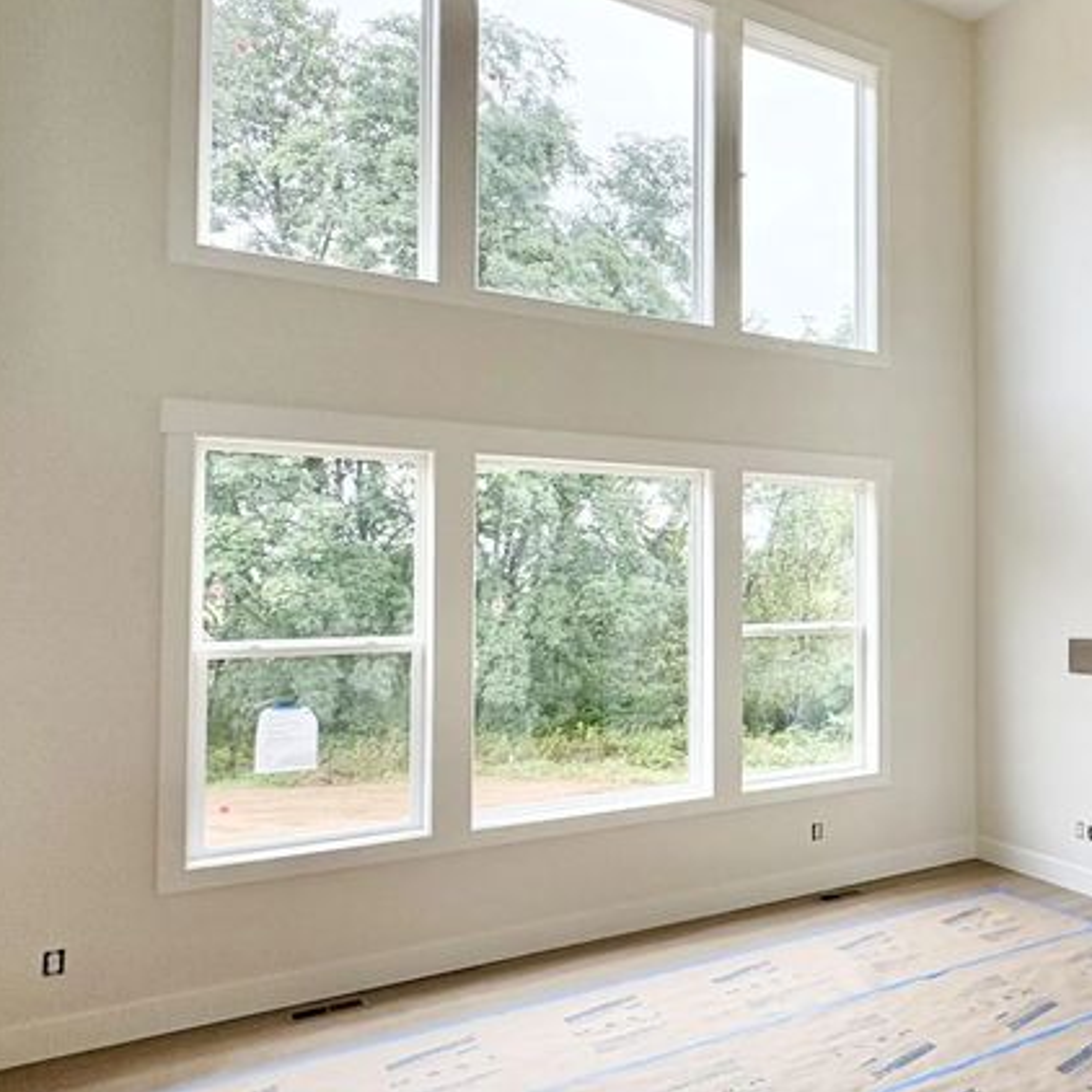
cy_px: 556
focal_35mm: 30
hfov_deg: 46.4
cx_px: 1061
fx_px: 1071
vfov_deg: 54.0
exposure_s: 1/145
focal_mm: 2.22
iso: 100
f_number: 2.2
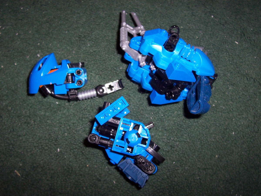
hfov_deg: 50.1
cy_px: 98
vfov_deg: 38.7
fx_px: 279
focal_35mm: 37
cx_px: 130
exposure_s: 1/60
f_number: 2.8
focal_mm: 5.6
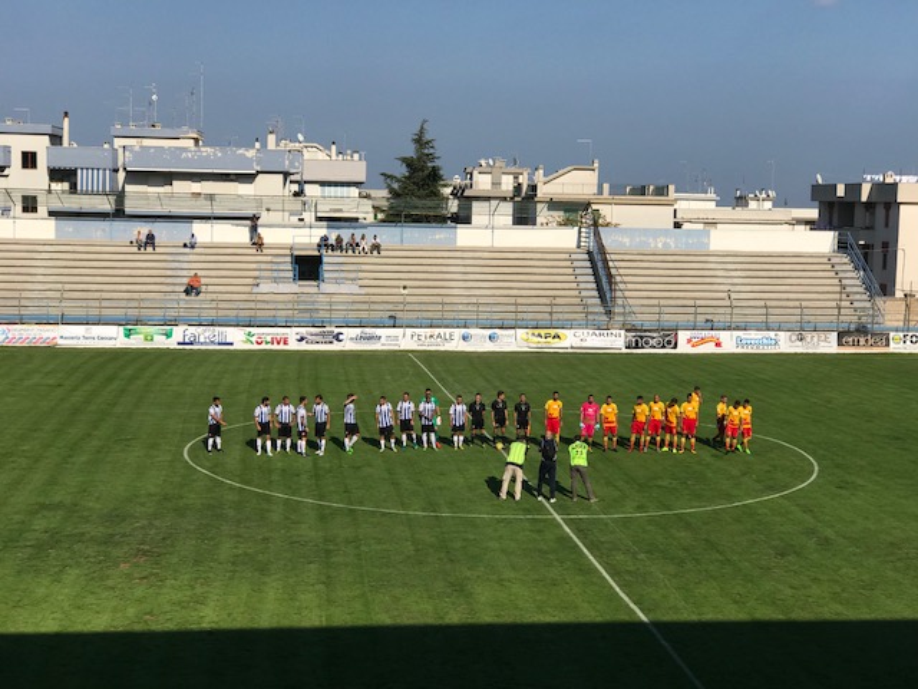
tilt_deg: -7.9
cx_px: 459
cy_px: 344
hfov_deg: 33.8
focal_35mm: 57
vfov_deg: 25.7
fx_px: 1512
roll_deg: -1.7
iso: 20
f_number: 2.8
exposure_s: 1/1709
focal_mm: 6.6
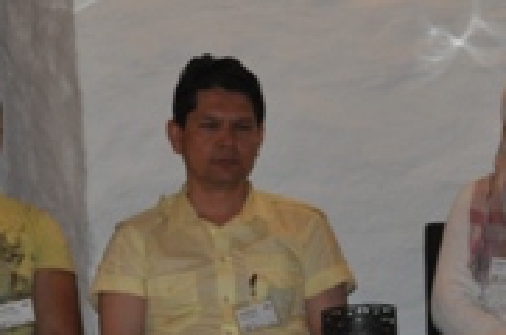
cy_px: 391
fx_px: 2526
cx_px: 403
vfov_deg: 7.5
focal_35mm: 180
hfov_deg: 11.4
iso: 800
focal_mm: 32
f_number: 4.8
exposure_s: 1/60
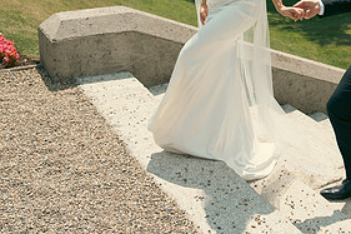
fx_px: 604
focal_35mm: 62
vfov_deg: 21.2
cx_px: 250
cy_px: 7
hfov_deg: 32.0
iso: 125
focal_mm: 30
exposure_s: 1/1250
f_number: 3.5
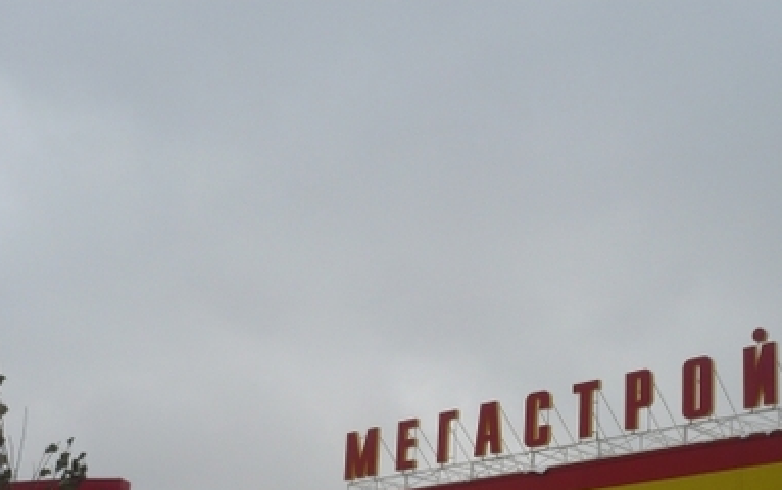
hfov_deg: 34.0
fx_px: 1280
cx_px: 423
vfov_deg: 21.0
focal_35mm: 60
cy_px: 473
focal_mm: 5.8
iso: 100
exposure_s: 1/320
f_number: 2.8
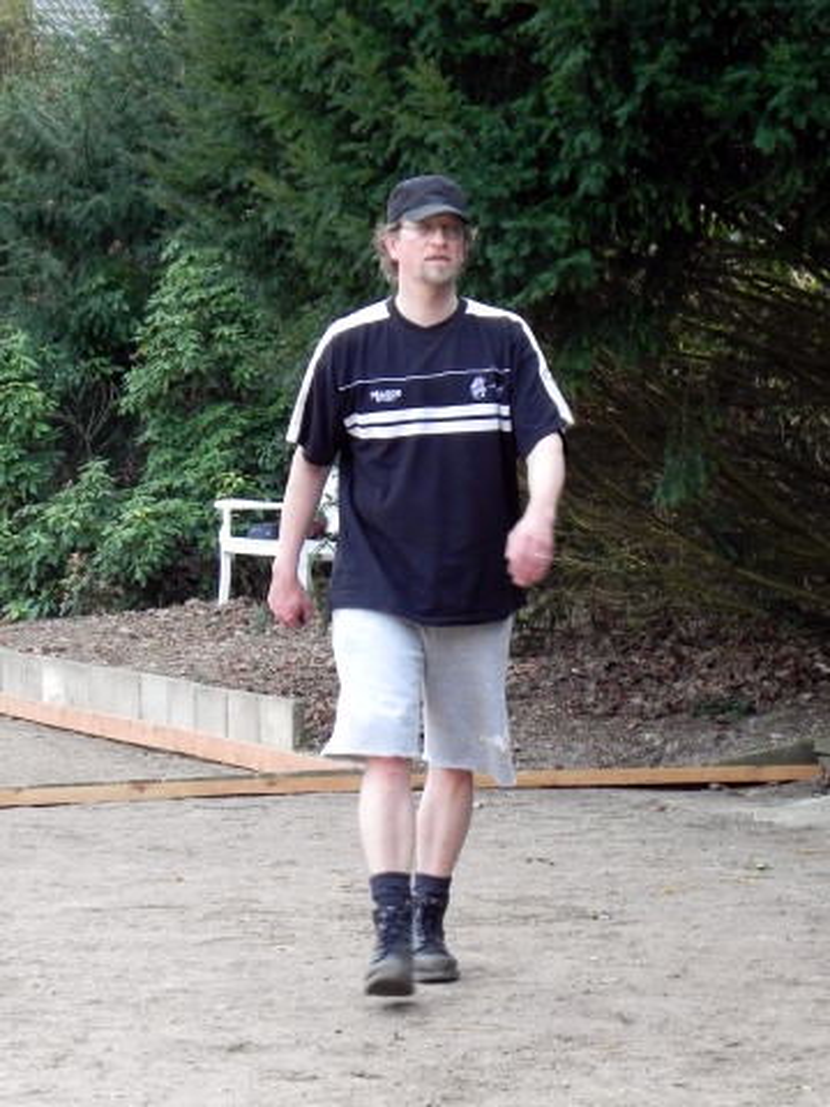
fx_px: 4124
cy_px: 554
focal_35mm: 129
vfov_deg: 15.3
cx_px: 415
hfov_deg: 11.5
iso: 160
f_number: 4.5
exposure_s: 1/45.2
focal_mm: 23
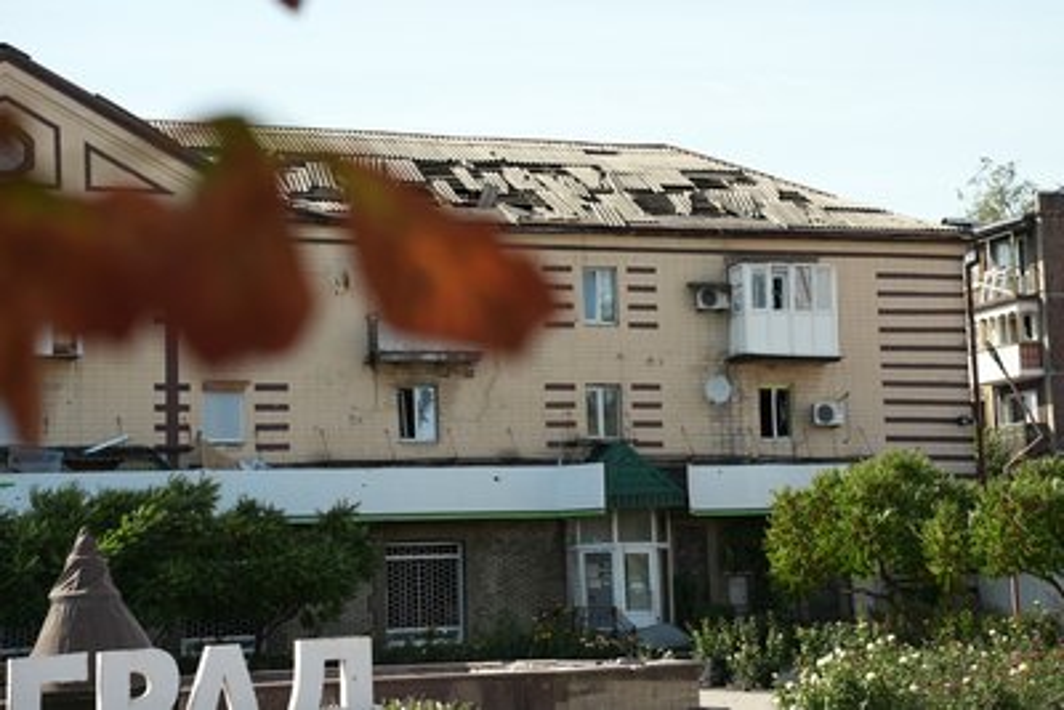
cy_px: 355
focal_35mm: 75
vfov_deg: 18.2
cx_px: 532
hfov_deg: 27.0
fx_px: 2217
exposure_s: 1/2000
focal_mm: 75
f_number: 5.6
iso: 800
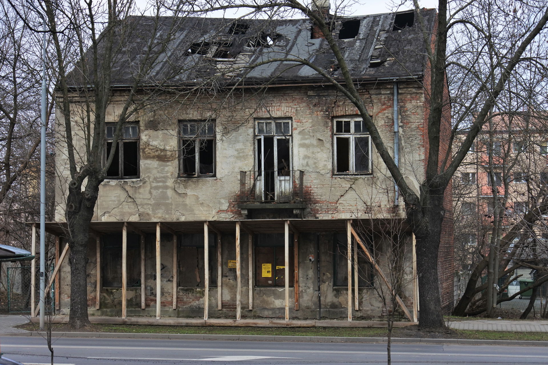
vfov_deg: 16.9
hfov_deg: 25.1
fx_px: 1233
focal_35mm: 81
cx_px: 274
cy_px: 182
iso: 200
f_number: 3.8
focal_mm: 30
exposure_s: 1/500
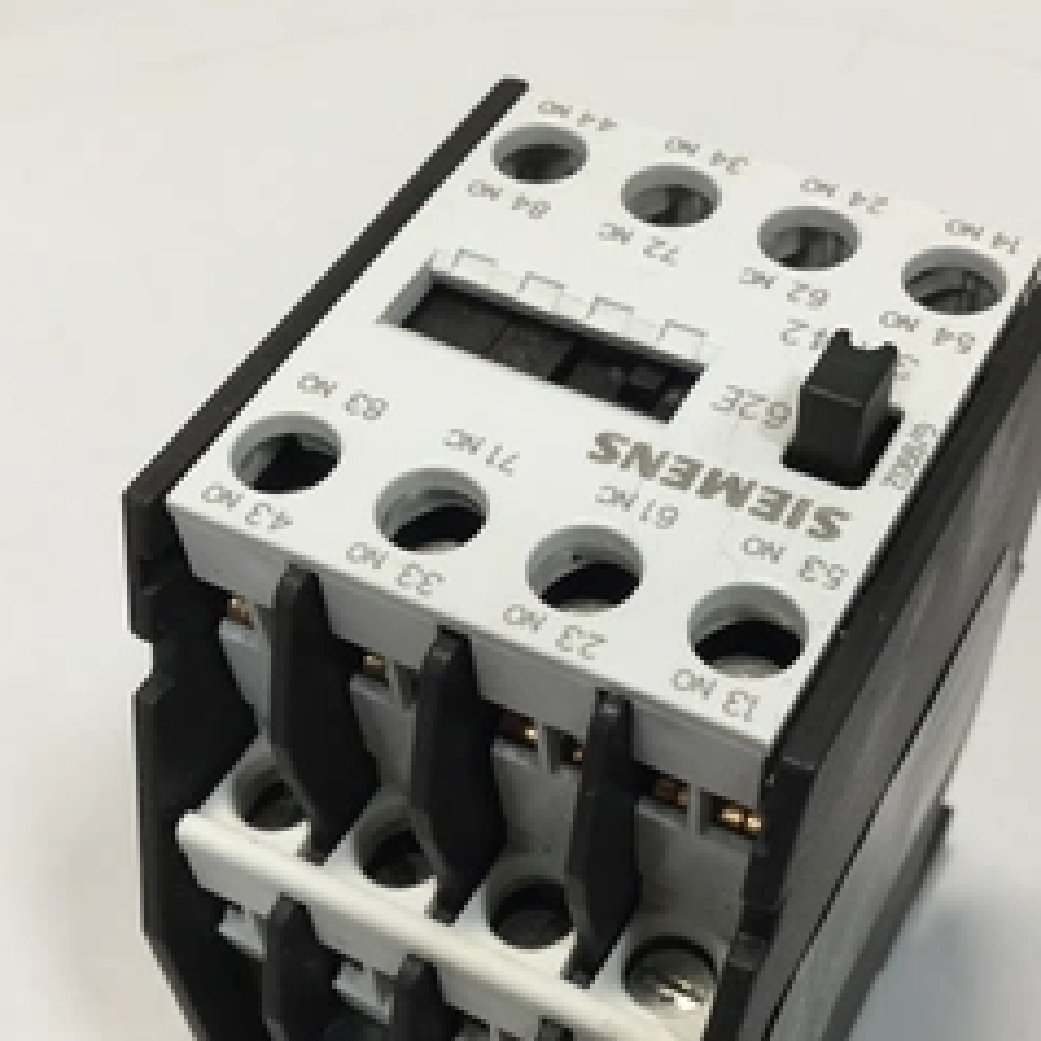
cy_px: 709
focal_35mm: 46
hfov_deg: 36.7
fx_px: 1565
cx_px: 582
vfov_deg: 36.3
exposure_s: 1/30
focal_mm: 3.3
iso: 50
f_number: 2.4
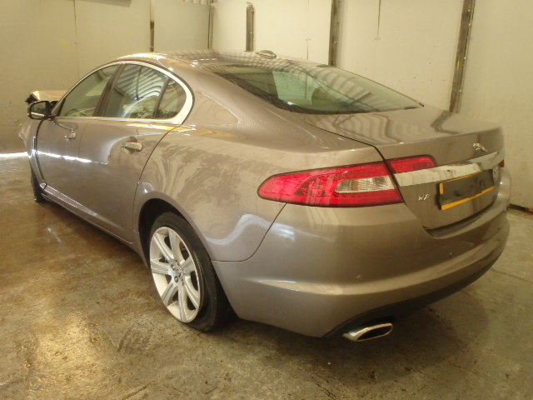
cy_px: 200
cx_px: 266
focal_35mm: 28
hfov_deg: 63.4
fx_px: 431
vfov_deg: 49.7
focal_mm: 5
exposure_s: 1/20
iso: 800
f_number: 3.9
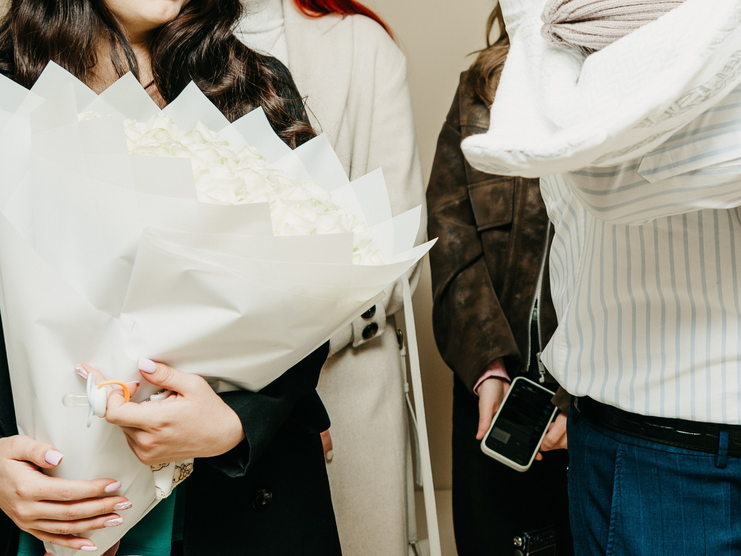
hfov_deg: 23.2
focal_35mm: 83
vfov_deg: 17.6
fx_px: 1777
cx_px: 599
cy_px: 111
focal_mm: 34
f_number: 4
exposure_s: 1/160
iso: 160
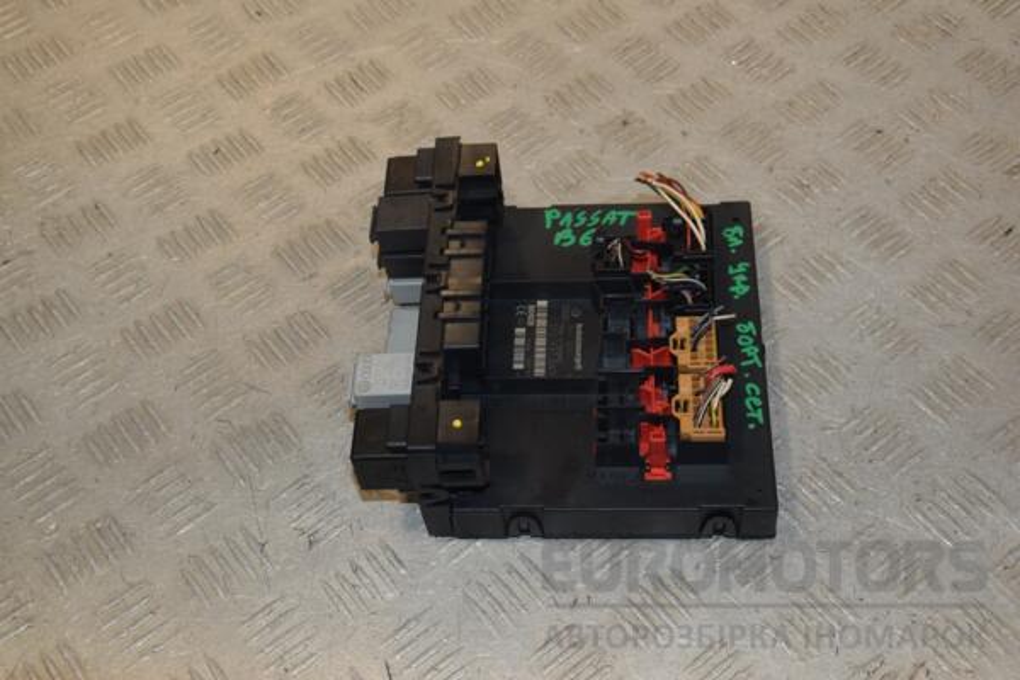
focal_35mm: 51
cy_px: 340
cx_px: 510
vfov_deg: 26.5
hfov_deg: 38.9
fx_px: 1445
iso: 800
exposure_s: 1/200
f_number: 9
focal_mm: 34
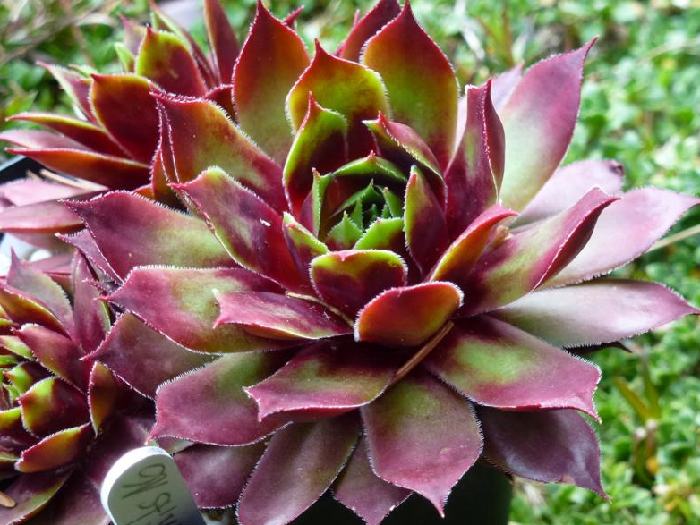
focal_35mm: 91
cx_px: 347
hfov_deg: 21.5
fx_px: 1841
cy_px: 259
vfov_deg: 16.2
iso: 200
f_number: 4.9
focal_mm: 16
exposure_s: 1/80
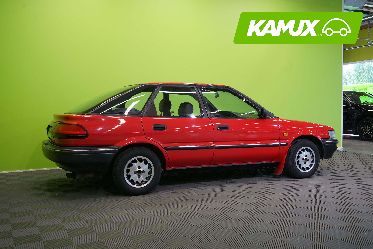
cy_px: 124
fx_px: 363
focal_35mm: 35
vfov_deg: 37.9
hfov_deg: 54.4
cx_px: 186
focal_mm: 35
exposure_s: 1/30
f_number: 6.3
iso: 500
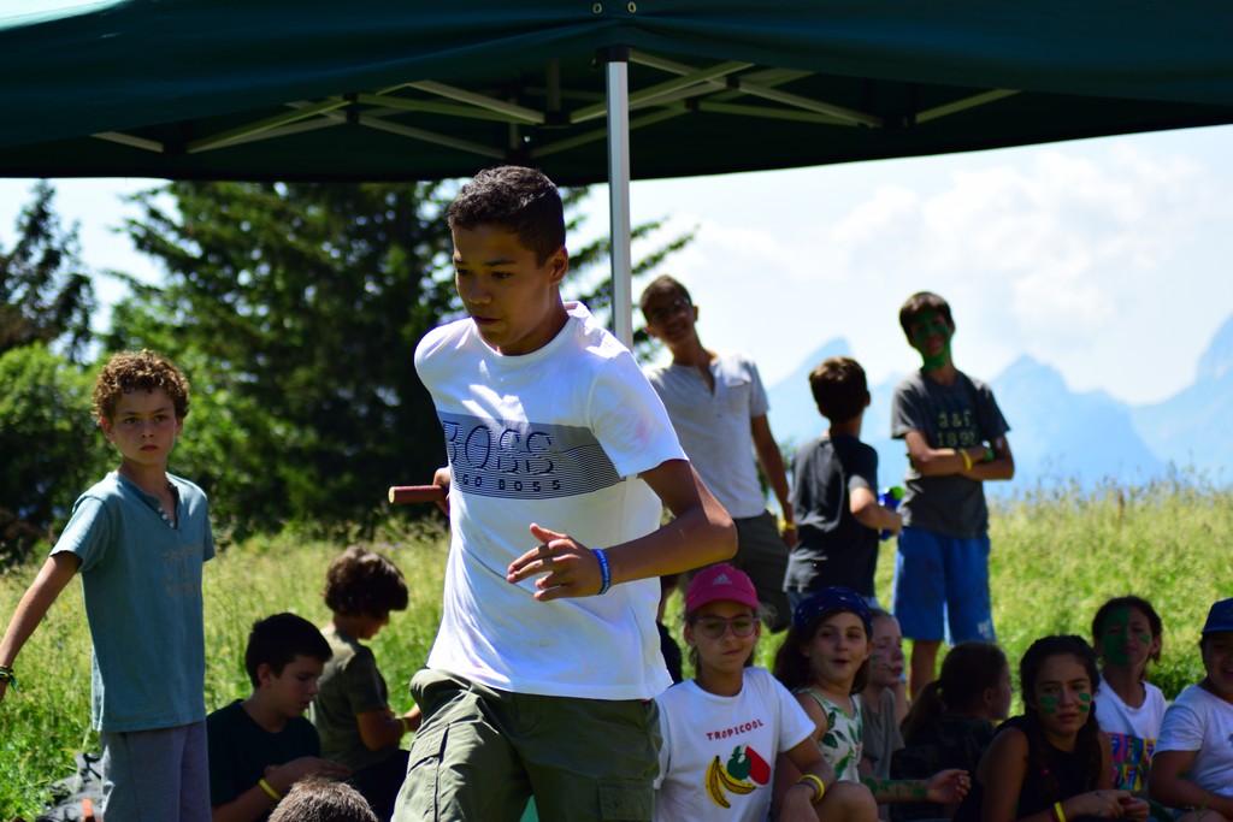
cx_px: 616
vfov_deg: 13.0
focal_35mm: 105
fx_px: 3597
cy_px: 411
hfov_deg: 19.5
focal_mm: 70
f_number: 4
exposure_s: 1/1250
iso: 250
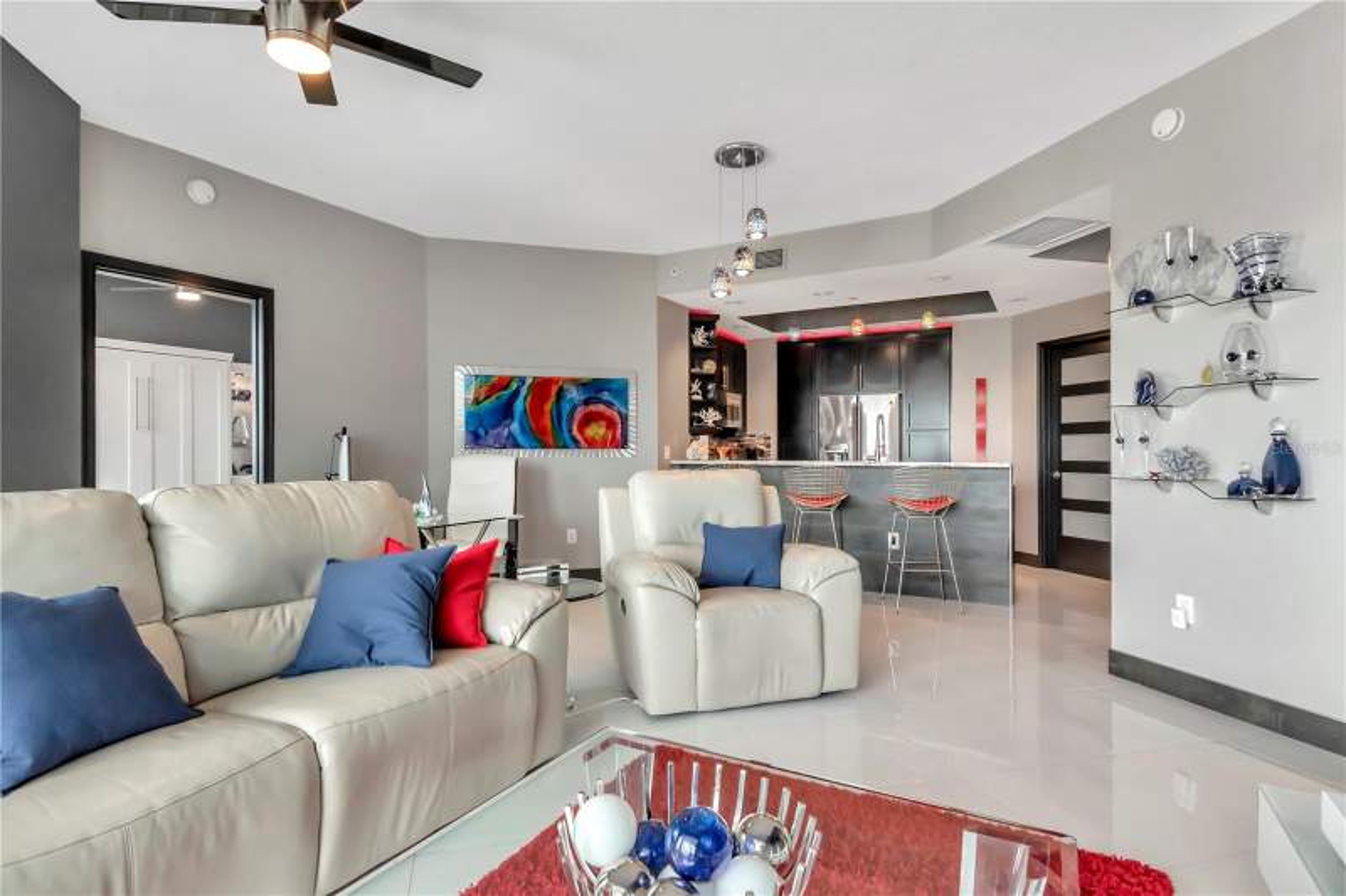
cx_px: 673
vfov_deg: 67.4
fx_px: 673
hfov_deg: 90.0
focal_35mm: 18
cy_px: 448
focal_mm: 12
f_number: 7.1
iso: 1000
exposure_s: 1/100
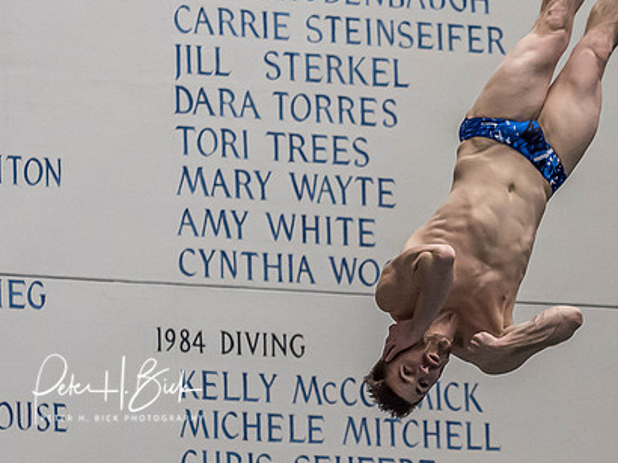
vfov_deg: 4.2
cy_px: 363
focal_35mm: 351
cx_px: 505
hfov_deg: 5.6
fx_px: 6263
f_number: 2.8
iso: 2000
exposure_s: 1/1000
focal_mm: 70
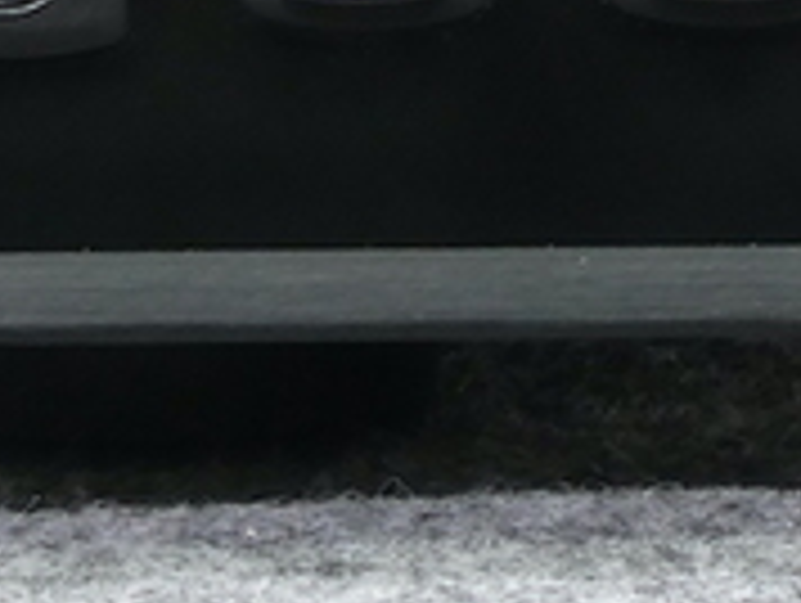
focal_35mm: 1614
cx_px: 1089
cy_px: -585
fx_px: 37398
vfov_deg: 0.9
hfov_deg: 1.2
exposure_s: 1/3.2
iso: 200
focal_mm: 53.8
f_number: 5.8
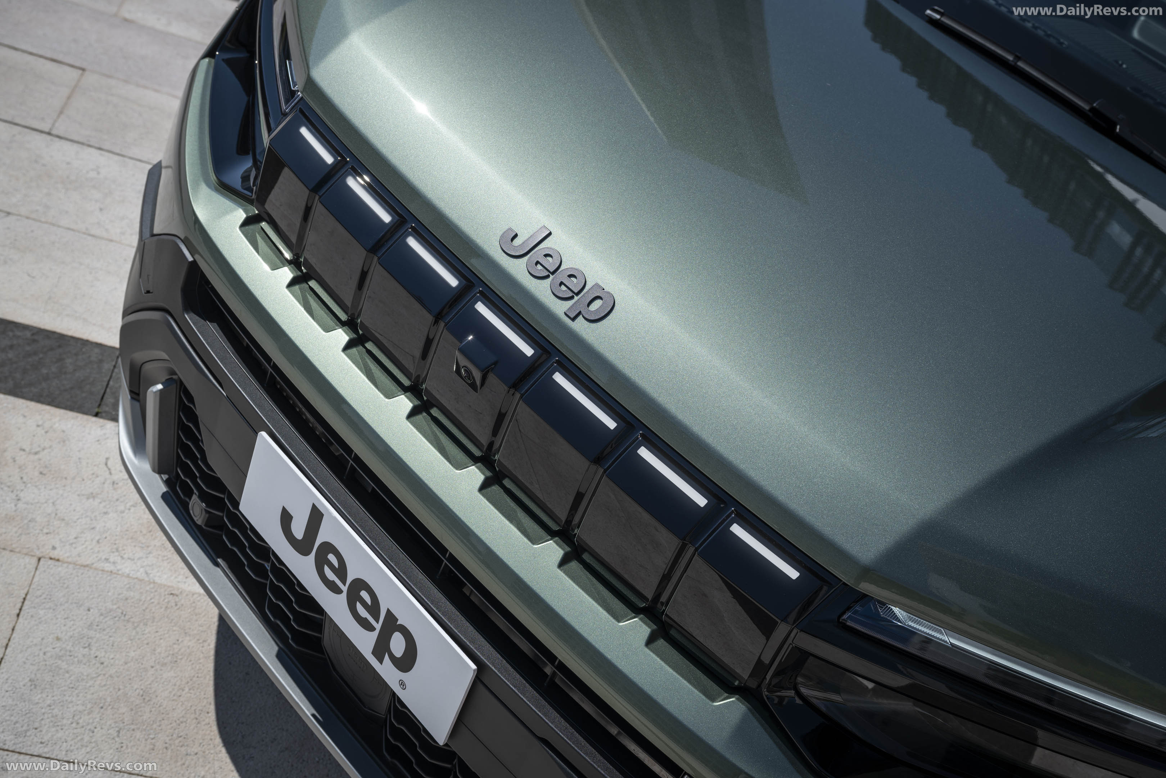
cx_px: 583
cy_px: 389
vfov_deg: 31.2
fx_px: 1393
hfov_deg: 45.4
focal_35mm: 43
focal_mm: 43
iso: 64
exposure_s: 1/250
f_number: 8
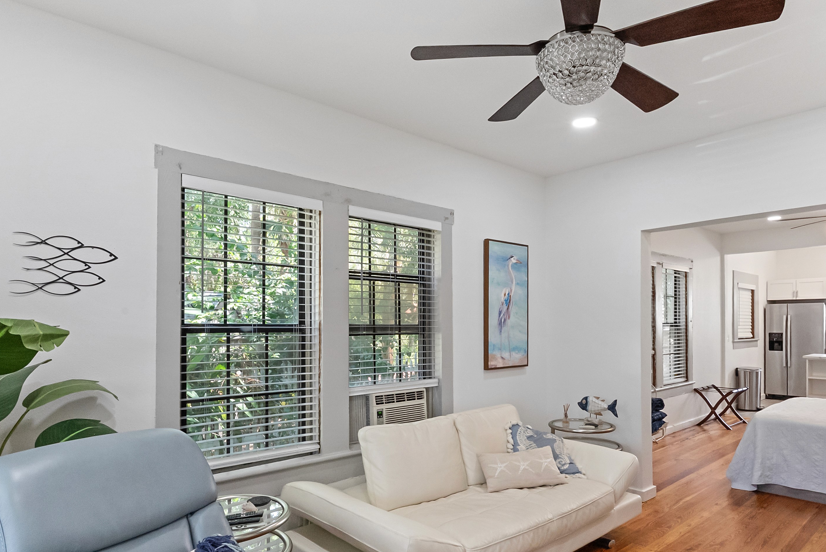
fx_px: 482
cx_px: 420
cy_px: 299
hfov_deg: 81.2
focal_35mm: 21
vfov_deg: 59.5
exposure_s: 1/30
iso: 12800
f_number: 16
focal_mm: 14
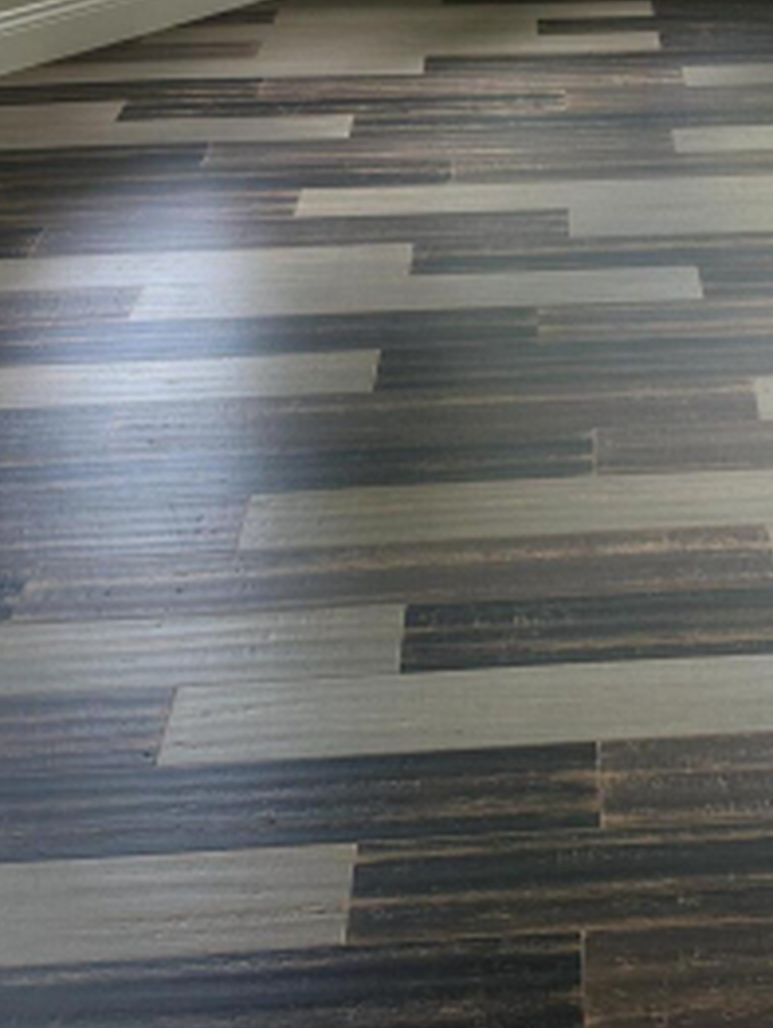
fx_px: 1813
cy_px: 22
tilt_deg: -18.4
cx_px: 691
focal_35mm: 61
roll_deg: -1.2
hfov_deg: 23.5
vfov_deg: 29.7
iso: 125
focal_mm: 6.86
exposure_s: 1/60
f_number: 1.78
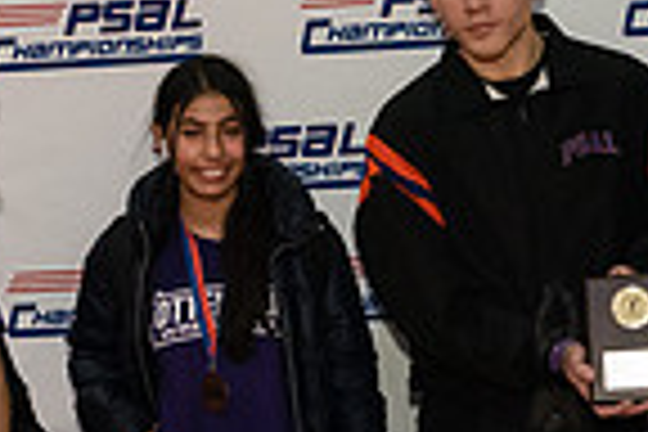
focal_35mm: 141
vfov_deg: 9.7
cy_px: 353
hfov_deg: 14.4
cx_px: 554
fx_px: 2538
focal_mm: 35
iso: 4000
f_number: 5
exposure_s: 1/200
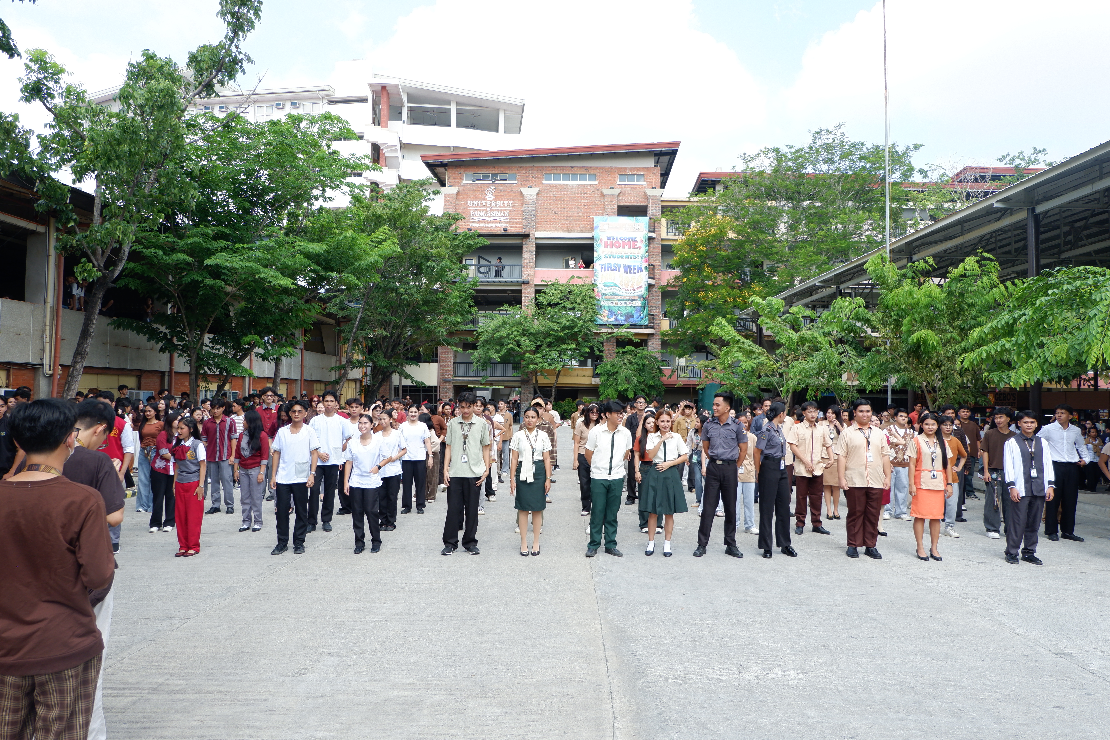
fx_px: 740
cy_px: 370
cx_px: 555
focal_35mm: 24
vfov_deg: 53.1
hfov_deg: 73.7
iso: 200
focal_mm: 16
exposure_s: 1/420
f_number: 4
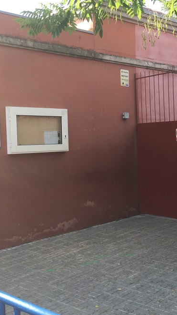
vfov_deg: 44.6
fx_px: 384
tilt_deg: -4.3
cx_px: 112
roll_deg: +1.0
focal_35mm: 46
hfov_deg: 25.9
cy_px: 155
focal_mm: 3.3
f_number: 2.4
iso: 25
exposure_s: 1/156
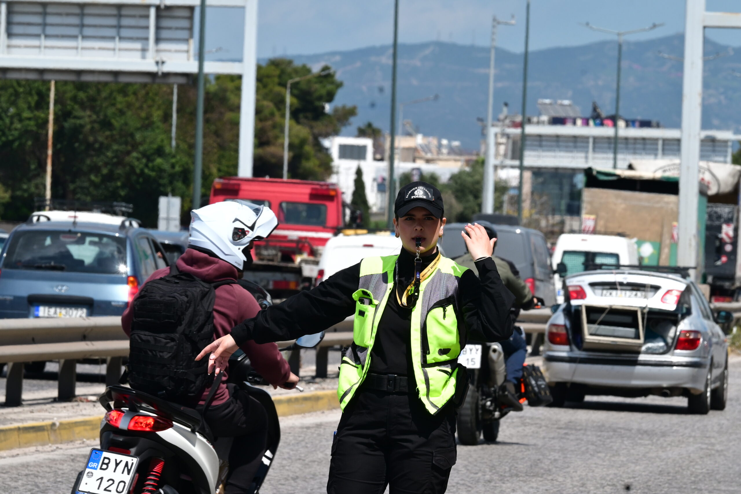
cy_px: 247
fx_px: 6175
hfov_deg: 6.9
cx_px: 370
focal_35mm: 300
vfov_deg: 4.6
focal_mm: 200
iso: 320
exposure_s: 1/400
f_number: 13
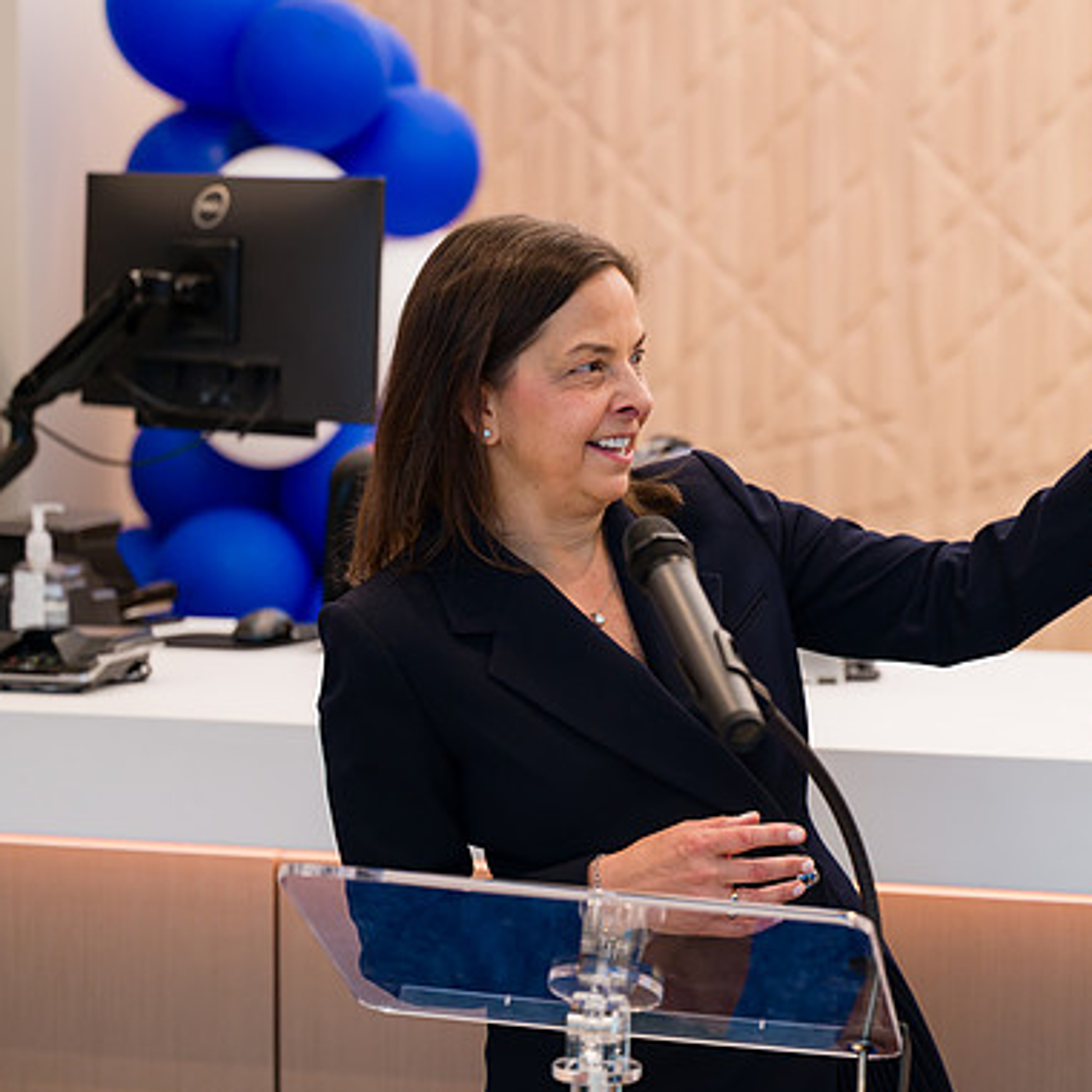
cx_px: 801
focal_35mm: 106
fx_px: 3783
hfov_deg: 16.4
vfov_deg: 16.4
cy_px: 524
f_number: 3.2
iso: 400
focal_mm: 76
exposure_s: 1/200
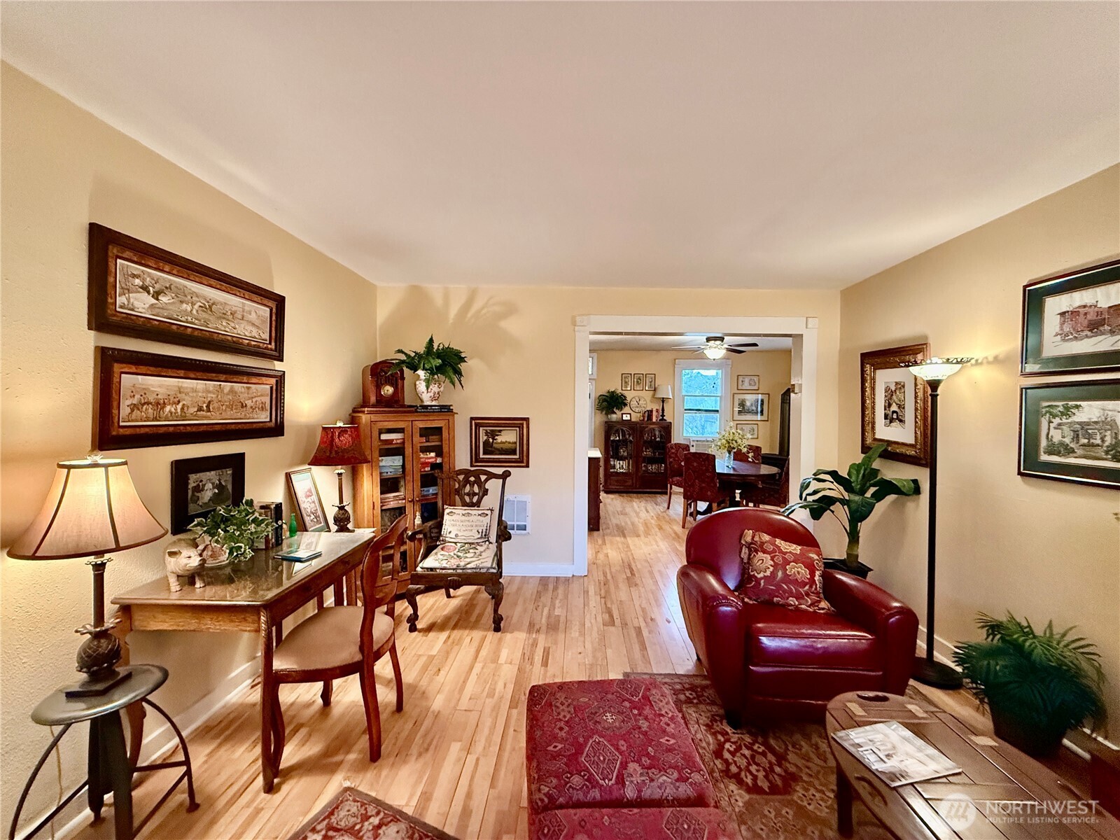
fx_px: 453
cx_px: 560
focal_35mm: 14
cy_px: 420
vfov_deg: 85.7
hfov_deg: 102.1
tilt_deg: -1.4
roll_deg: -1.1
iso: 800
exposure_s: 1/60
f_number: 2.2
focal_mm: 2.22
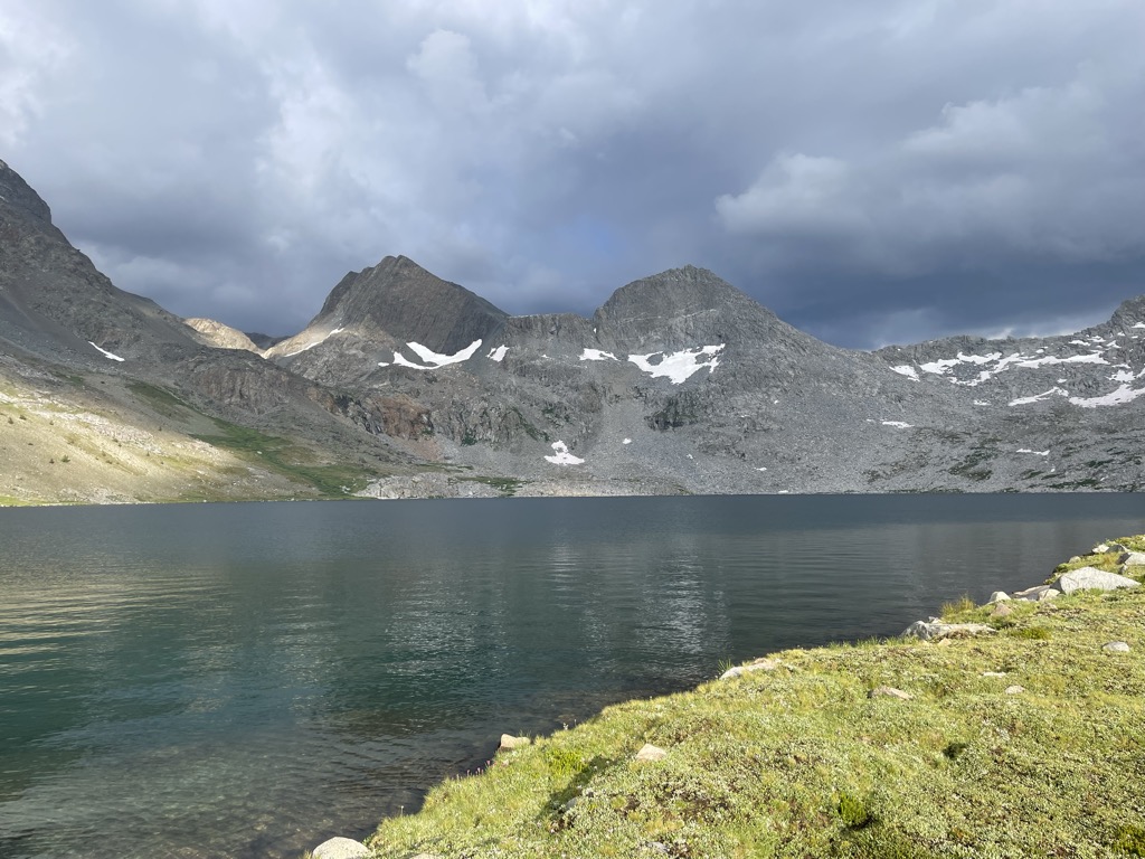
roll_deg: +1.0
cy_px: 430
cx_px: 572
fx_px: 860
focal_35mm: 26
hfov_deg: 67.3
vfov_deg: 53.1
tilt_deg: +4.6
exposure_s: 1/1511
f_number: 1.6
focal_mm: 4.2
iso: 32
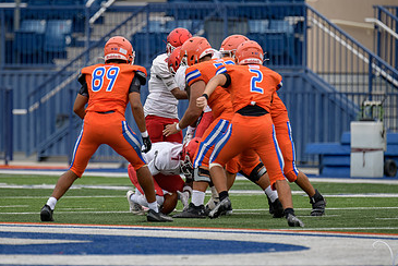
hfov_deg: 4.8
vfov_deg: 3.2
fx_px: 4746
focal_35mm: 429
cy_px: 110
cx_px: 173
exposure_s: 1/800
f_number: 2.8
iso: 250
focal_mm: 270
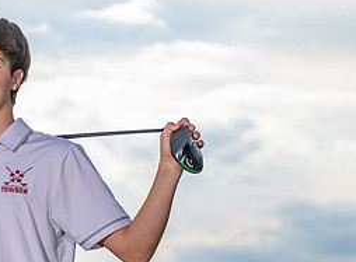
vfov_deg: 4.8
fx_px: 3116
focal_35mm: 305
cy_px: 213
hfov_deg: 6.5
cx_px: -33
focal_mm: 110
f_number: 6.3
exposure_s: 1/500
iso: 160
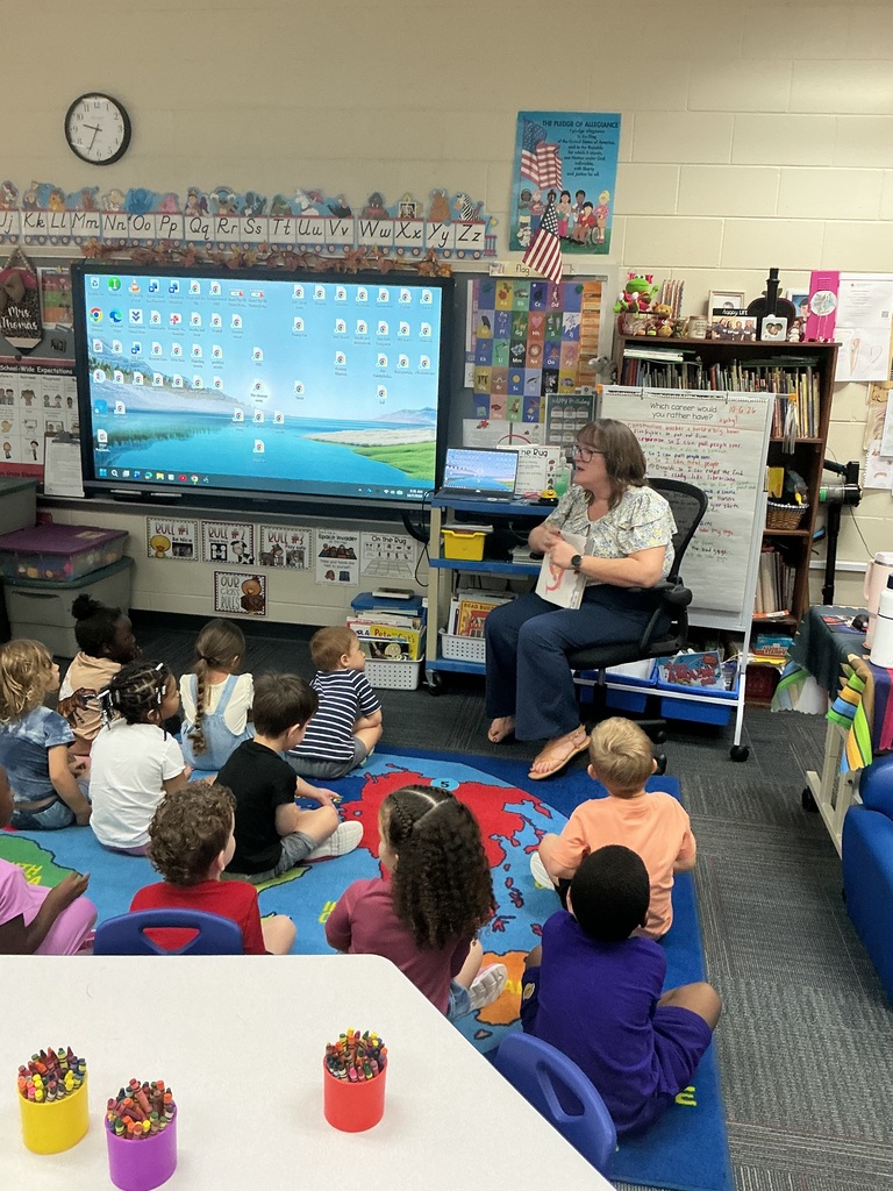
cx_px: 446
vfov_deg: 61.7
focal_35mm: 29
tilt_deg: -14.2
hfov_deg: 48.2
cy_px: 596
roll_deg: -2.1
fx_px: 997
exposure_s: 1/60
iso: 160
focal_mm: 3
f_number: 1.8
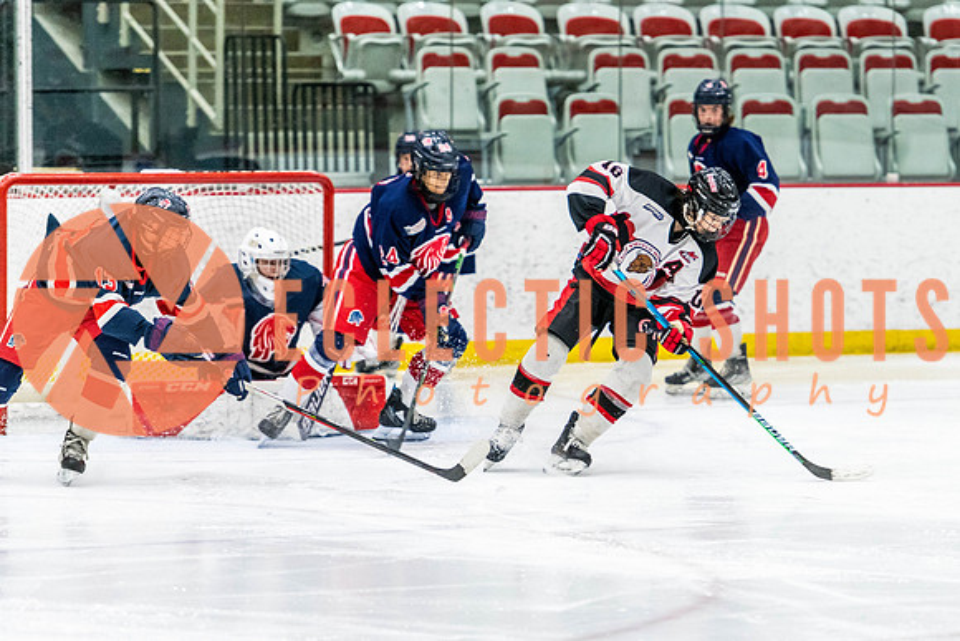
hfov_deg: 9.5
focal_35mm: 216
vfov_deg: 6.4
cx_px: 627
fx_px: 5748
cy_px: 366
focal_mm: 165
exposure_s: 1/640
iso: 2500
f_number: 2.8
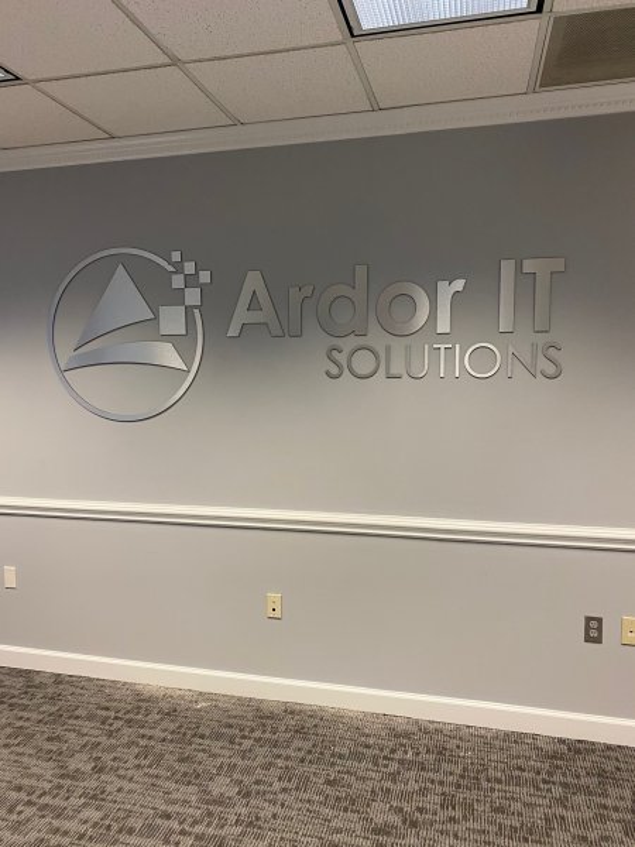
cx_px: 318
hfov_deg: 53.1
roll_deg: -0.3
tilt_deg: -4.1
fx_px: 636
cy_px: 424
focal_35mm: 26
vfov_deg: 67.3
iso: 160
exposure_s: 1/60
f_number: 1.8
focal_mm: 4.25
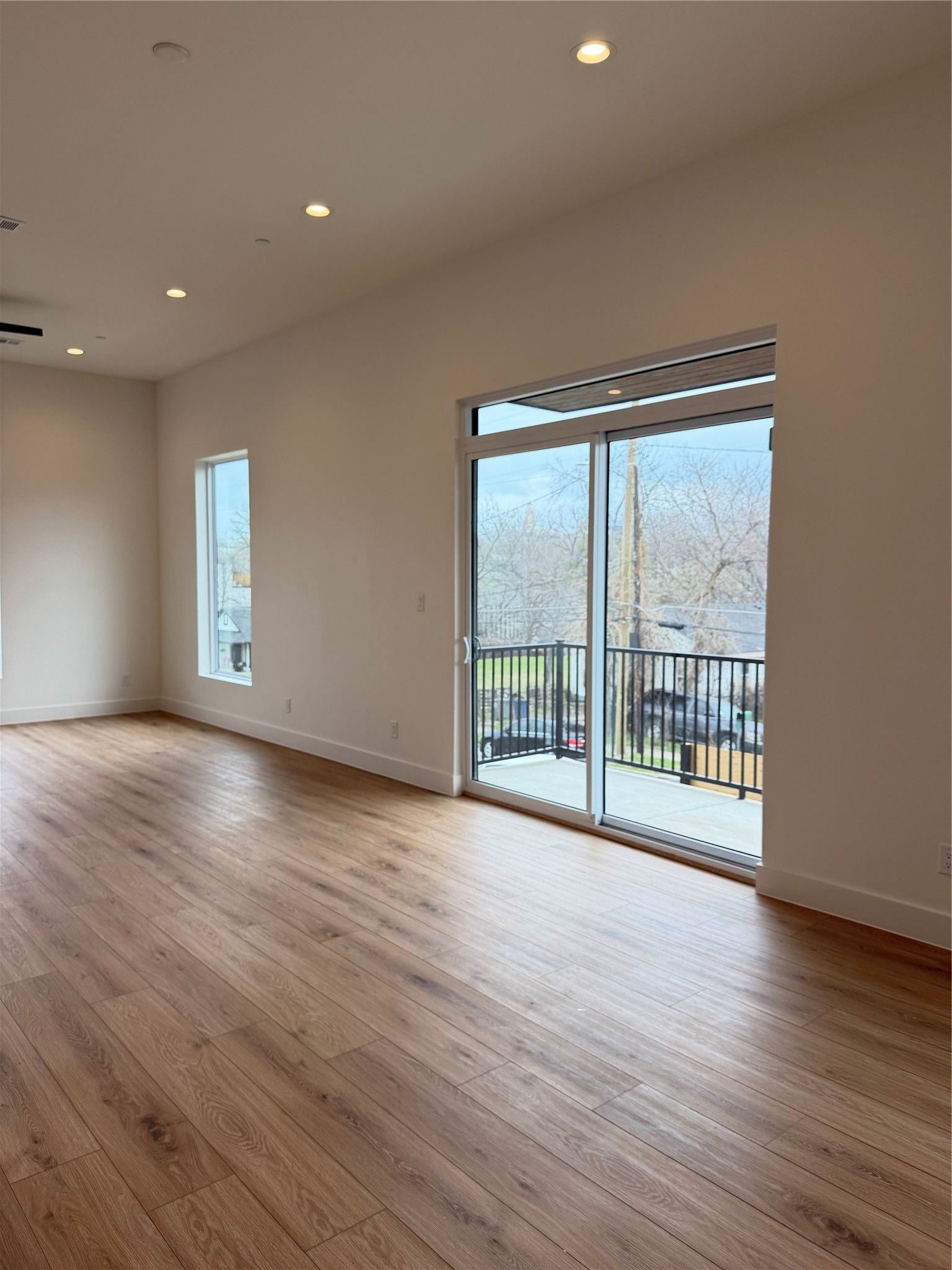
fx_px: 880
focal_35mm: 24
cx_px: 476
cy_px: 635
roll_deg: -0.7
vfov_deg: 71.6
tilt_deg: -5.1
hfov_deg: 56.8
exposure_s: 1/376
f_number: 1.78
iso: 80
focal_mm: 6.76
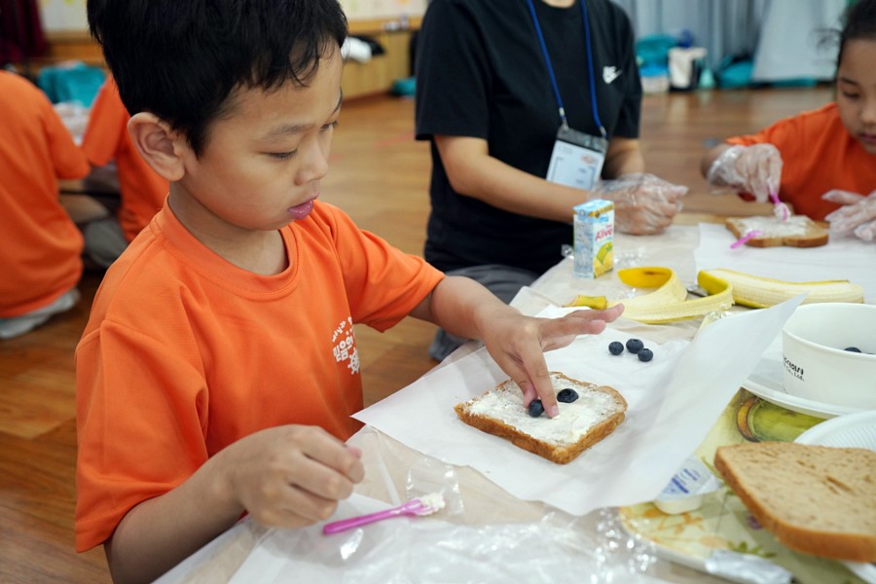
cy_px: 292
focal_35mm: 35
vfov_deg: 37.9
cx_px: 438
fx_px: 852
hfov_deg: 54.4
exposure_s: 1/160
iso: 1000
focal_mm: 35
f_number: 4
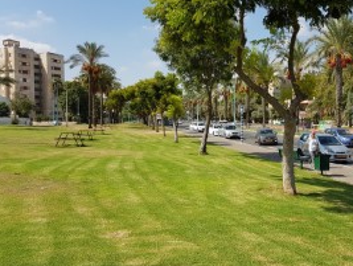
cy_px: 135
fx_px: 357
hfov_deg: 51.7
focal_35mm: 35
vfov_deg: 40.8
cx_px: 233
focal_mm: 4.2
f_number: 1.7
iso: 40
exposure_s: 1/1992
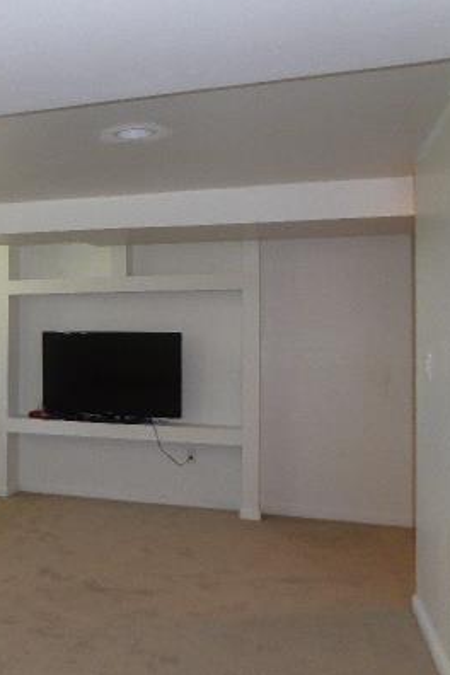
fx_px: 787
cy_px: 327
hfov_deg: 28.3
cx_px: -73
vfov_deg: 46.4
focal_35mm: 42
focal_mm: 4.3
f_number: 3.3
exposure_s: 1/60
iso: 400
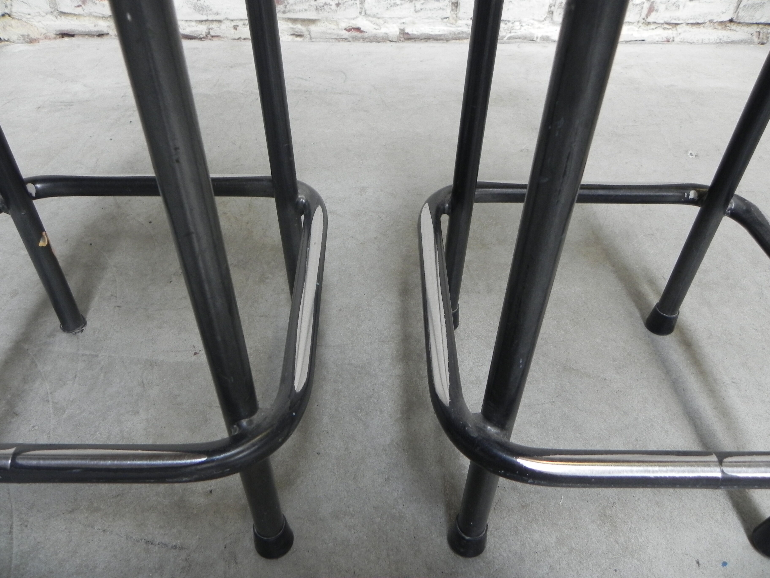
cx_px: 385
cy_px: 289
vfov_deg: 53.1
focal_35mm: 26
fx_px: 578
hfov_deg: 67.3
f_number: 2.8
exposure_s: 1/30
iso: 215
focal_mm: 4.6
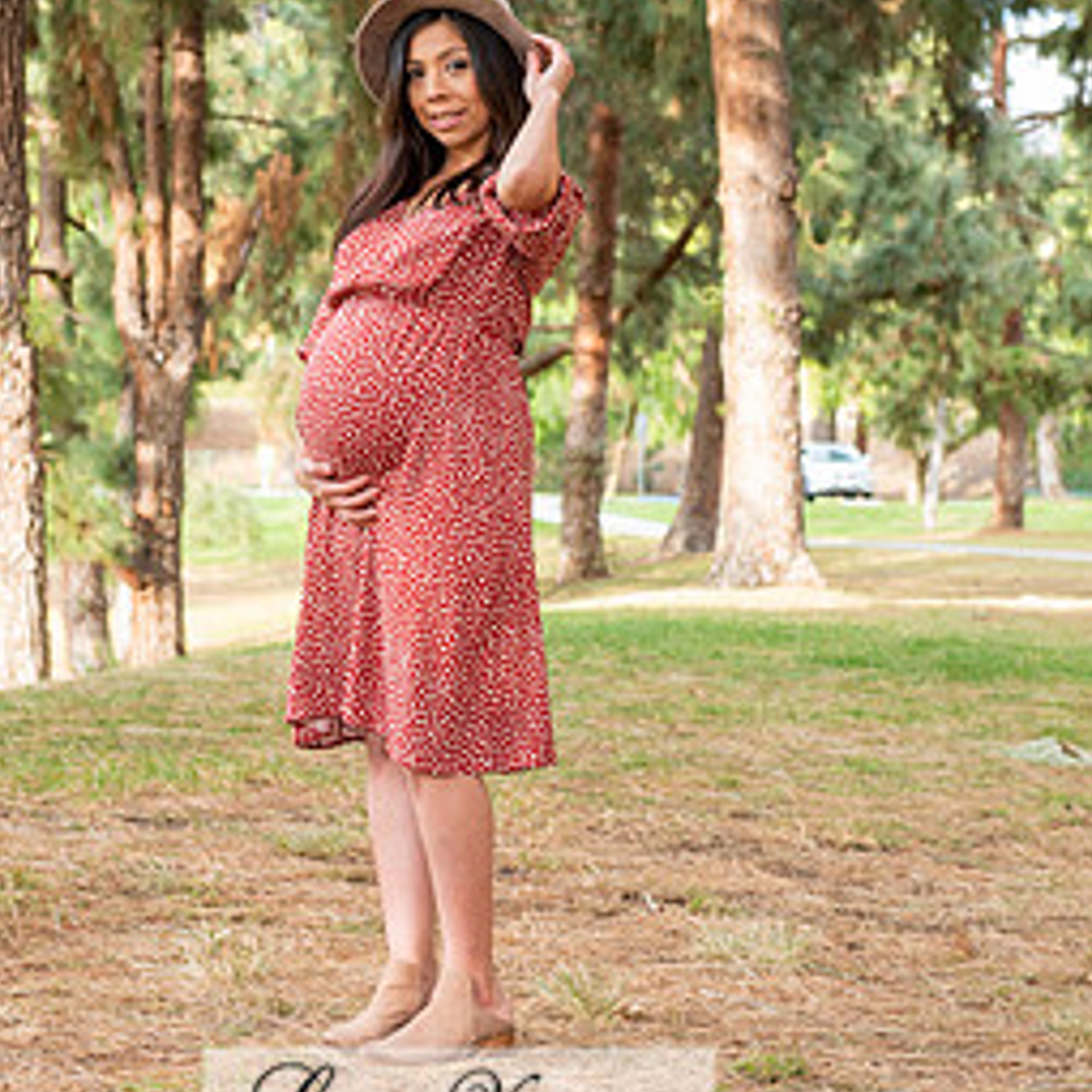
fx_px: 3105
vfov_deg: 19.8
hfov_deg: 19.9
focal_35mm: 87
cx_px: 458
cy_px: 317
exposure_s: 1/125
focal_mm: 58
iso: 500
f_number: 5
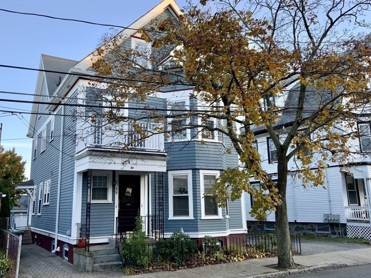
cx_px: 186
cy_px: 139
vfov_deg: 48.2
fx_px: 311
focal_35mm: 29
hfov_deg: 61.7
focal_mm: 3
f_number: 1.8
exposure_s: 1/144
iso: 16
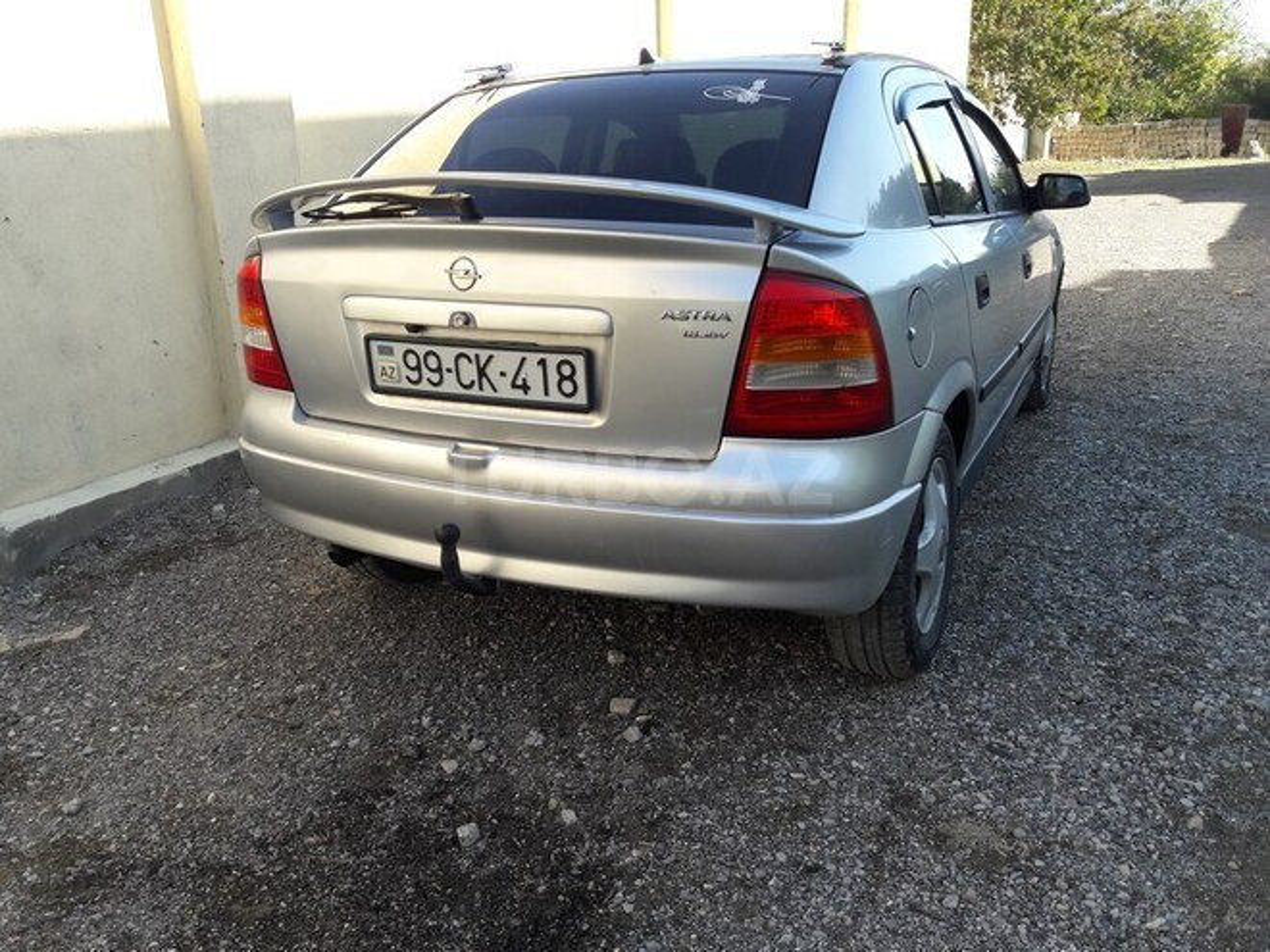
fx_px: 1027
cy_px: 476
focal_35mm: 28
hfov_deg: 63.4
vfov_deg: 49.7
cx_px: 635
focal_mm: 3.7
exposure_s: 1/398
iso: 40
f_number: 1.9
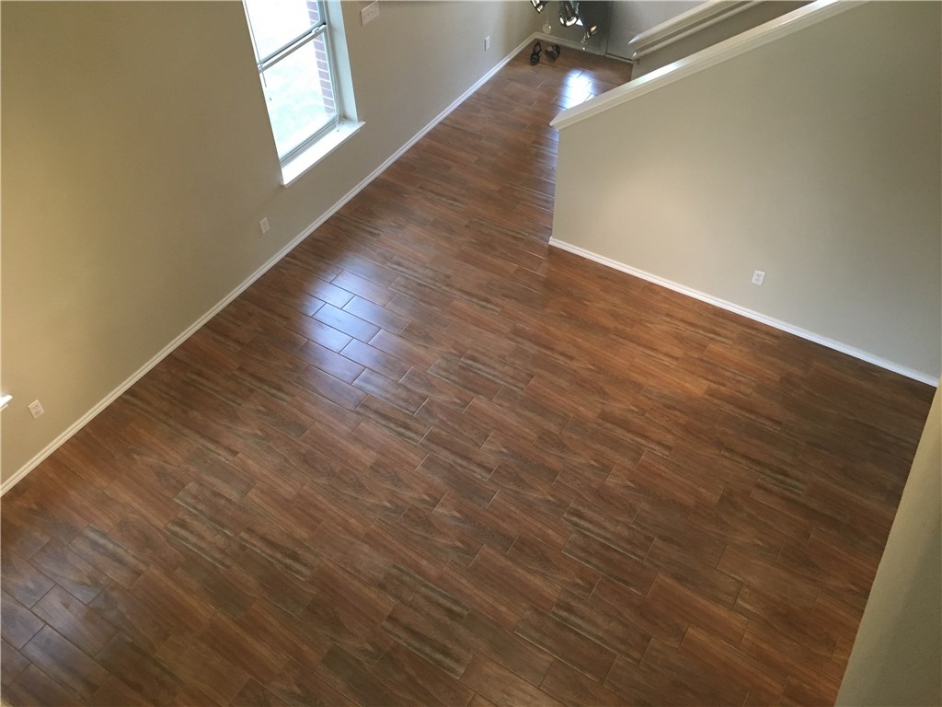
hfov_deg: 61.7
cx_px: 471
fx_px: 789
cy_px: 354
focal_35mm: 29
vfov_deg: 48.2
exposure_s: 1/30
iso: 125
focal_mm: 4.15
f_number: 2.2
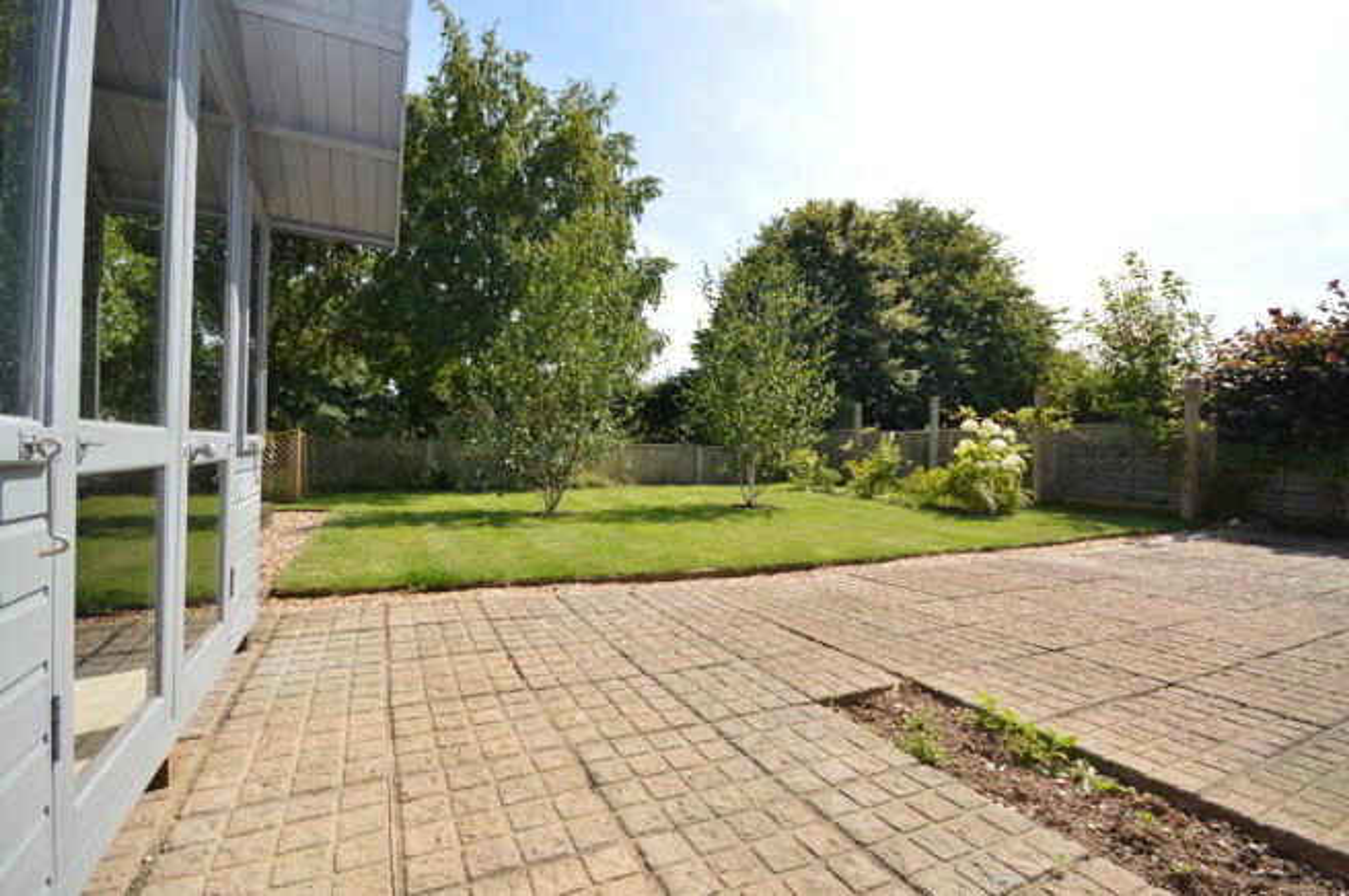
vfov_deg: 77.2
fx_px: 562
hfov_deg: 100.4
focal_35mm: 15
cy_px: 448
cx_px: 674
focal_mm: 10
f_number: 9
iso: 100
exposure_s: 1/200
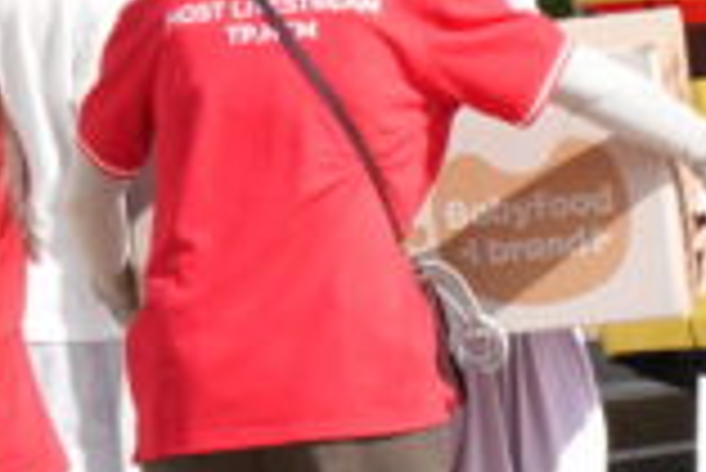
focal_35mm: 591
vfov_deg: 2.3
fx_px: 11593
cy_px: 396
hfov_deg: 3.5
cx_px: -452
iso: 100
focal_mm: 75
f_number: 9
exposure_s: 1/125
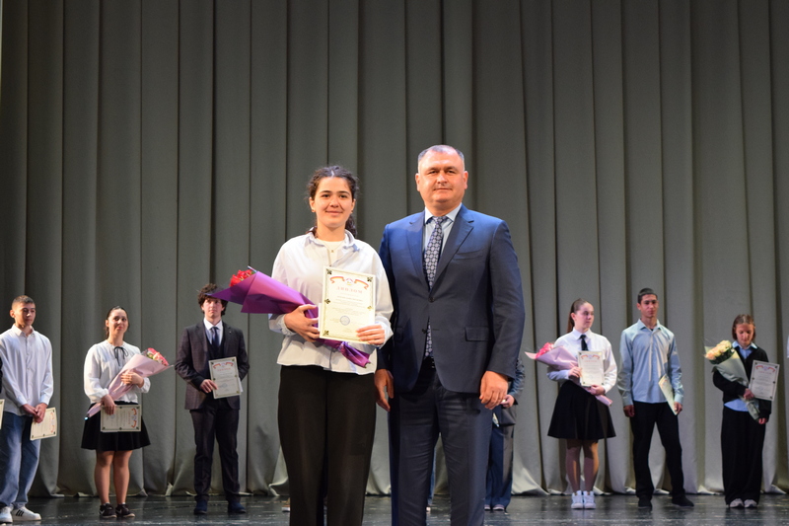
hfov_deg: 26.0
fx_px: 1709
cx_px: 394
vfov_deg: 17.5
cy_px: 263
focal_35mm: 78
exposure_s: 1/60
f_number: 5.6
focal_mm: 52
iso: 1600
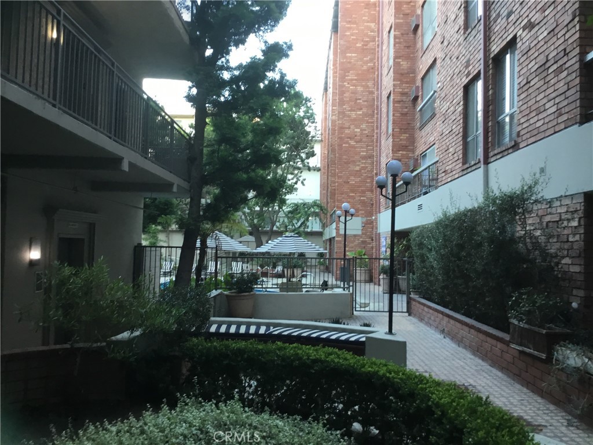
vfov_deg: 45.4
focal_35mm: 31
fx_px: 531
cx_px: 296
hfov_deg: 58.4
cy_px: 222
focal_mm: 3.3
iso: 50
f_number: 2.4
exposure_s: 1/30
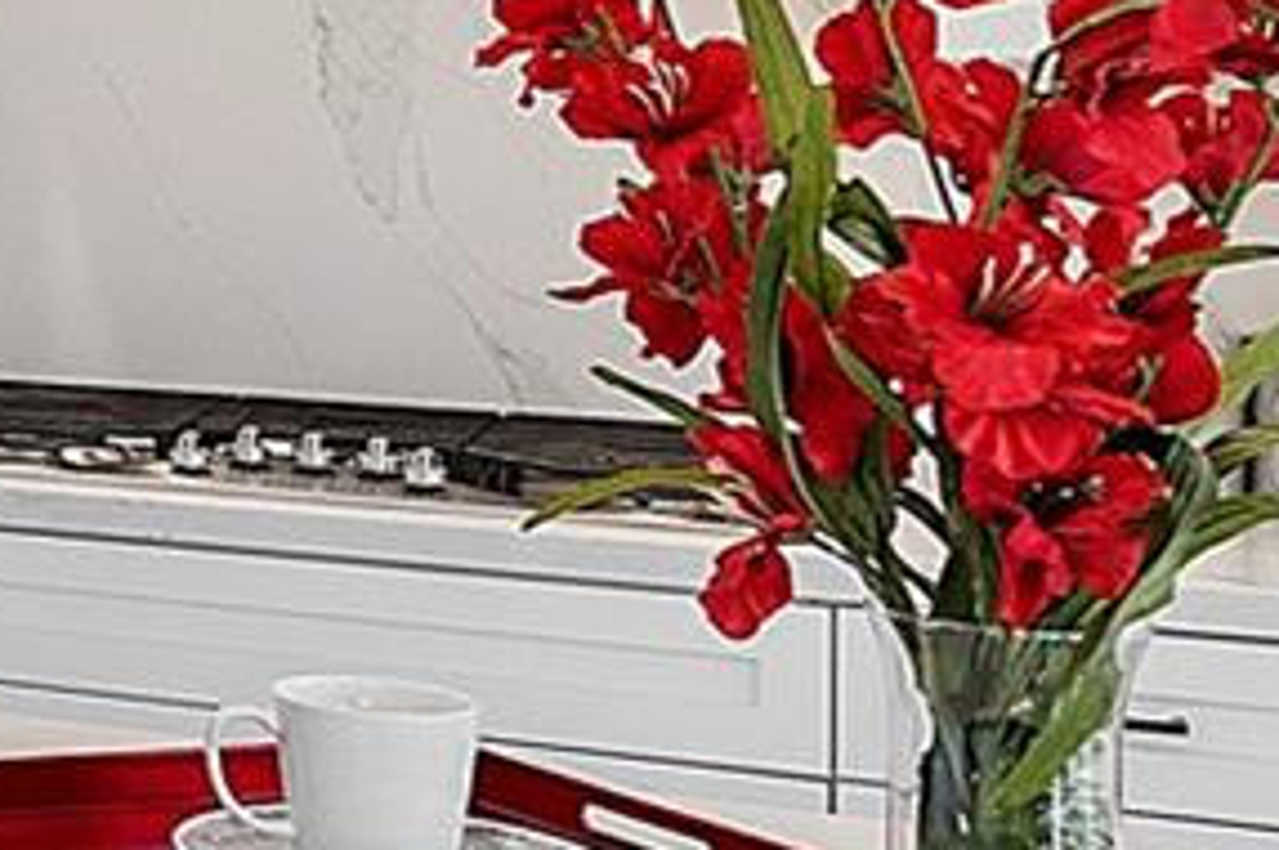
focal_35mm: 84
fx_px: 2981
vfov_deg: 16.0
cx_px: -1212
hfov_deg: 17.8
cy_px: 47
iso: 250
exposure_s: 1/10
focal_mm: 10
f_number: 8
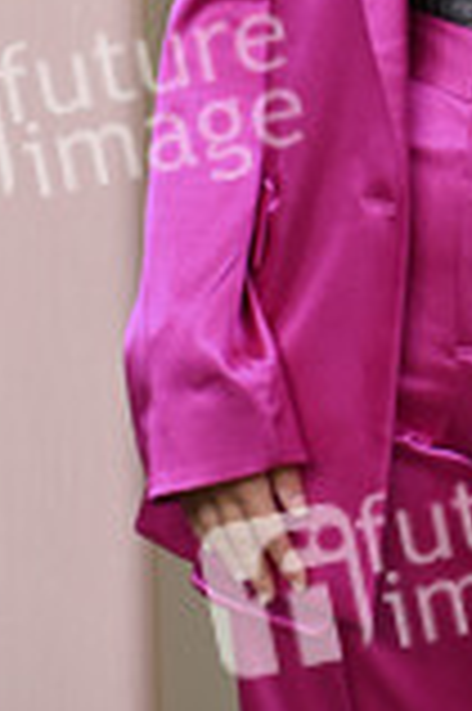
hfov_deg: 4.0
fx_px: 6740
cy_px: -104
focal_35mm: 342
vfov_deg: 6.0
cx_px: 562
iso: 800
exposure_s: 1/640
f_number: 8
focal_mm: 135
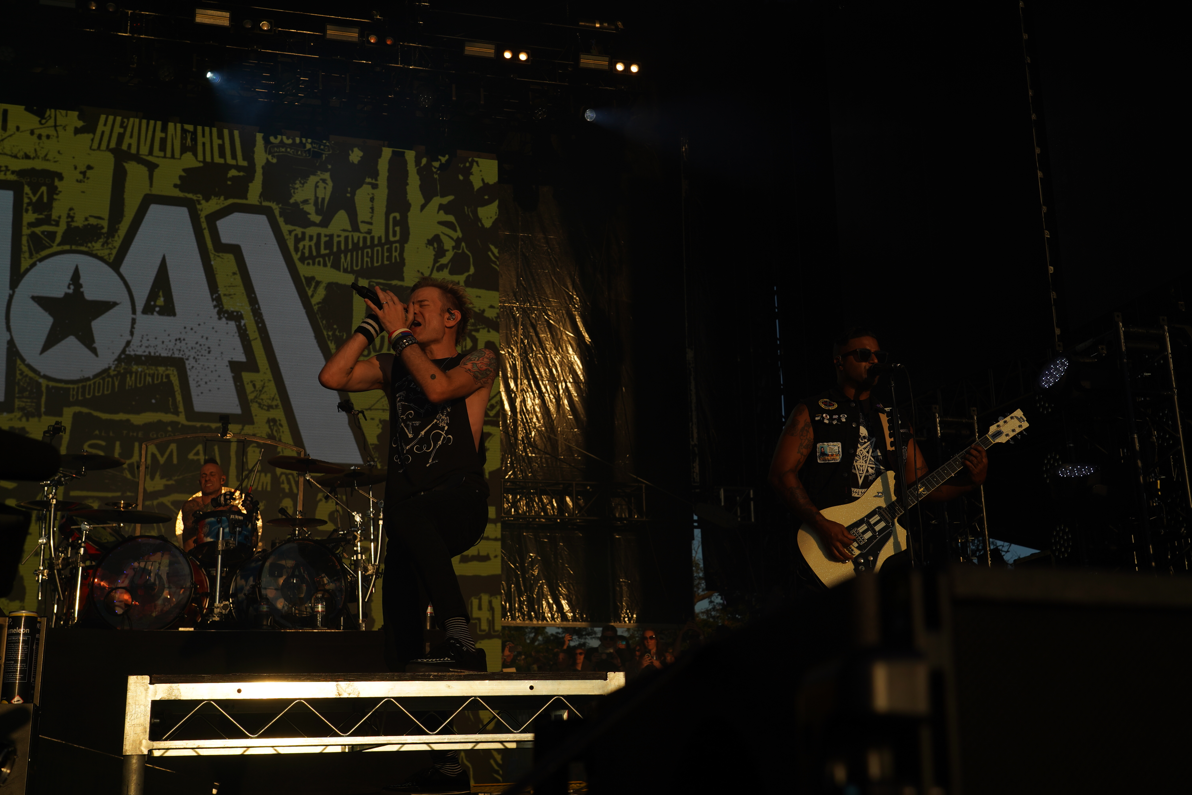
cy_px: 398
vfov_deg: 33.4
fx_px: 1324
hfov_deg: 48.5
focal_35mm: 40
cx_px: 596
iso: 100
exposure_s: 1/800
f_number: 8
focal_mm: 40
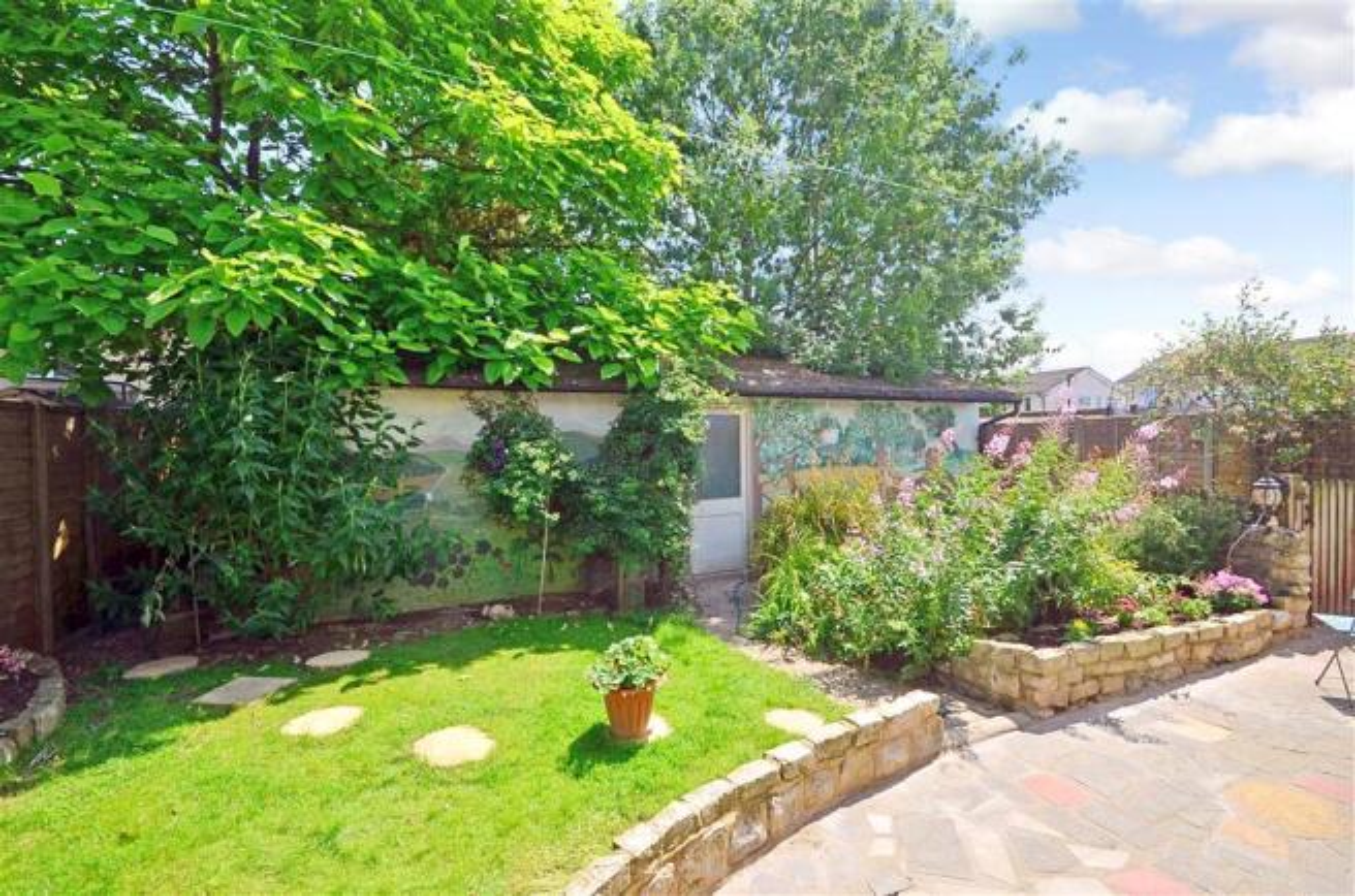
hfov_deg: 100.5
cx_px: 678
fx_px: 563
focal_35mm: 15
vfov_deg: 77.0
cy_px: 448
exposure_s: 1/160
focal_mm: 10
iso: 200
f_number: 10
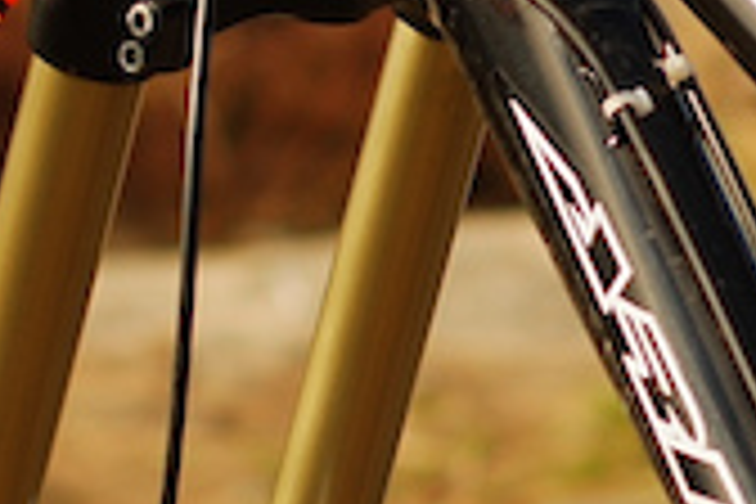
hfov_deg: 4.5
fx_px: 9596
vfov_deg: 3.0
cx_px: 418
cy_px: 295
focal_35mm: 457
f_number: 2.8
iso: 100
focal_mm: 50
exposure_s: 1/750
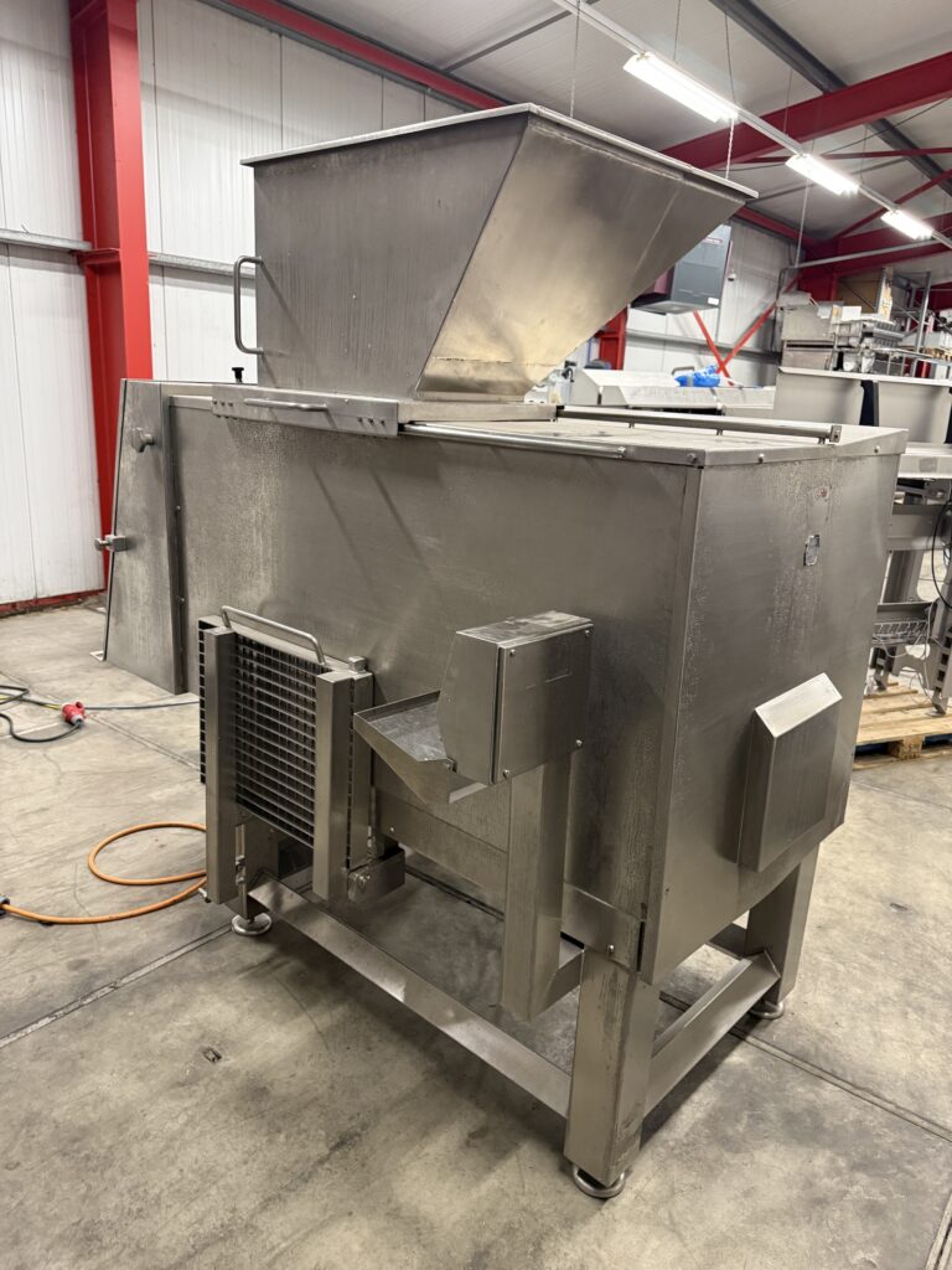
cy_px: 635
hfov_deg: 56.8
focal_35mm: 24
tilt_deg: -15.2
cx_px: 476
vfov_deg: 71.6
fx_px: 880
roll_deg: -3.2
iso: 500
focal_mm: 6.76
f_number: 1.78
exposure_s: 1/50
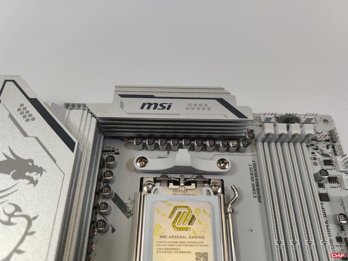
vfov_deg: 54.9
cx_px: 174
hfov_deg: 69.4
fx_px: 251
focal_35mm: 25
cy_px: 130
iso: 61
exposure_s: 1/100
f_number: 1.85
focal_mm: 6.78
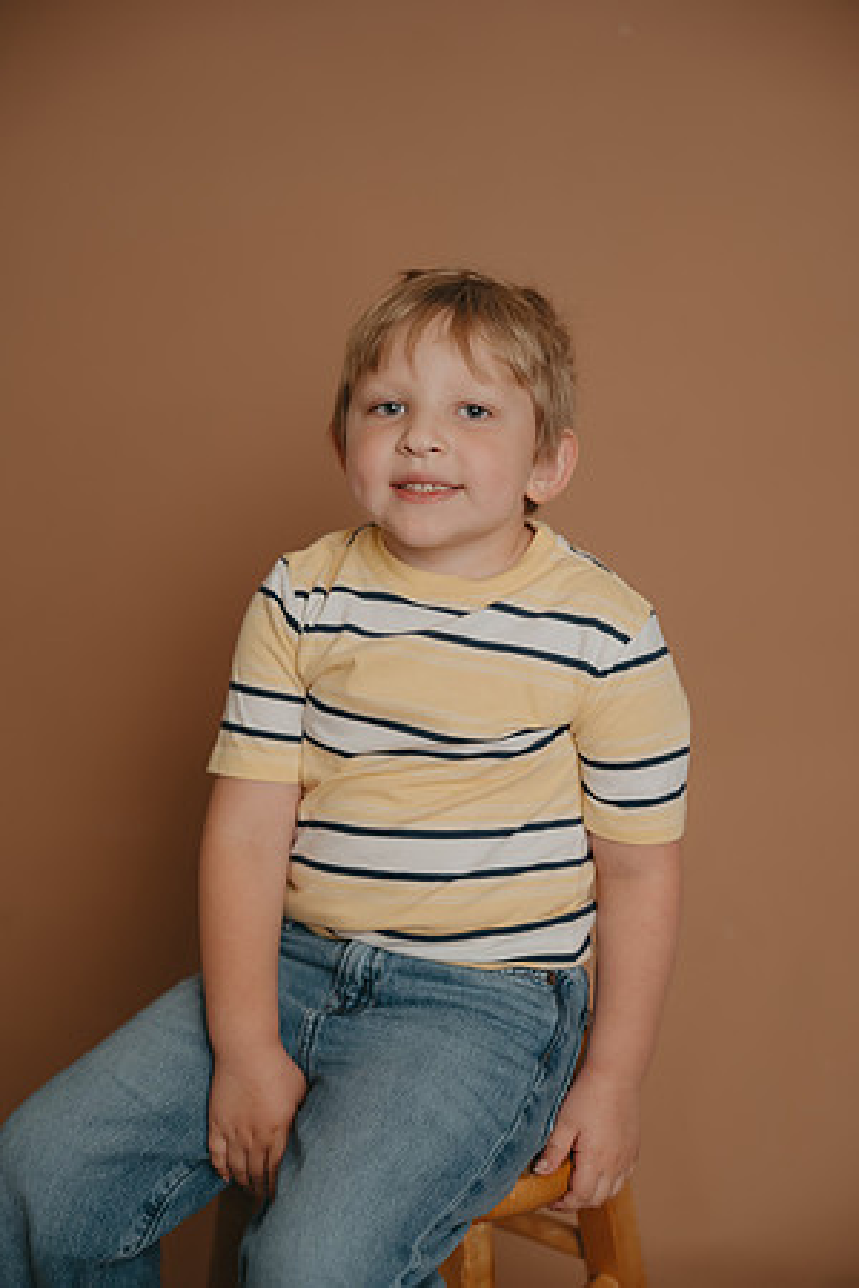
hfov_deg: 28.1
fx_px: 1718
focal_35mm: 48
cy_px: 644
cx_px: 430
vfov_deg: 41.1
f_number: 2
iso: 200
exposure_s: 1/250
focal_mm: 48
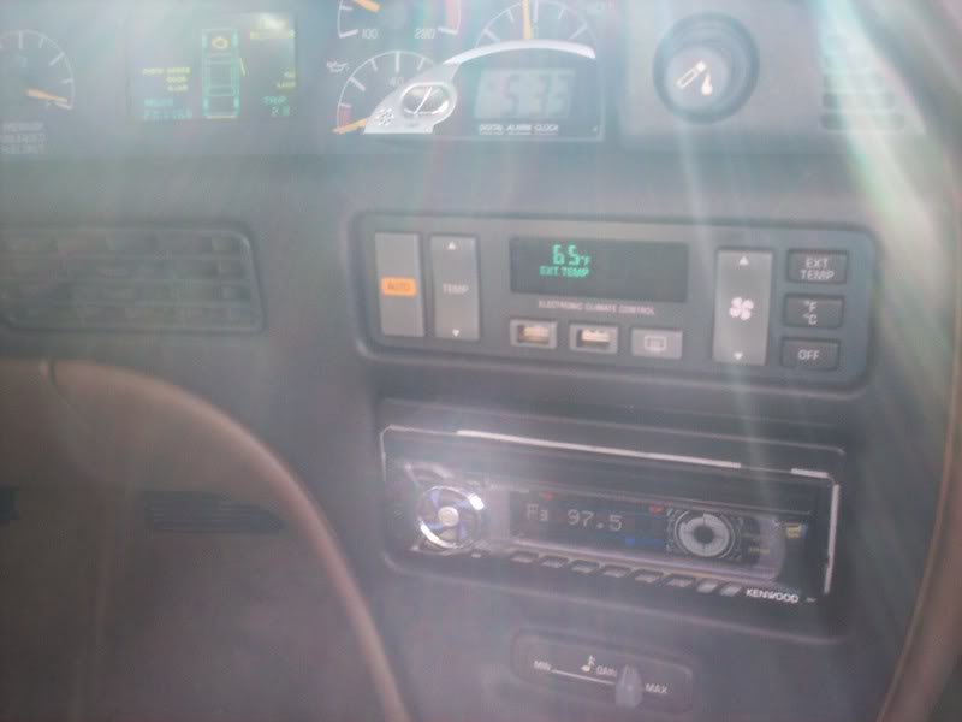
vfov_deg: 39.7
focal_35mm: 36
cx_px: 481
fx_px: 1000
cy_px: 361
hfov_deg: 51.4
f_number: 4.5
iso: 140
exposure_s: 1/21.1
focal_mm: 6
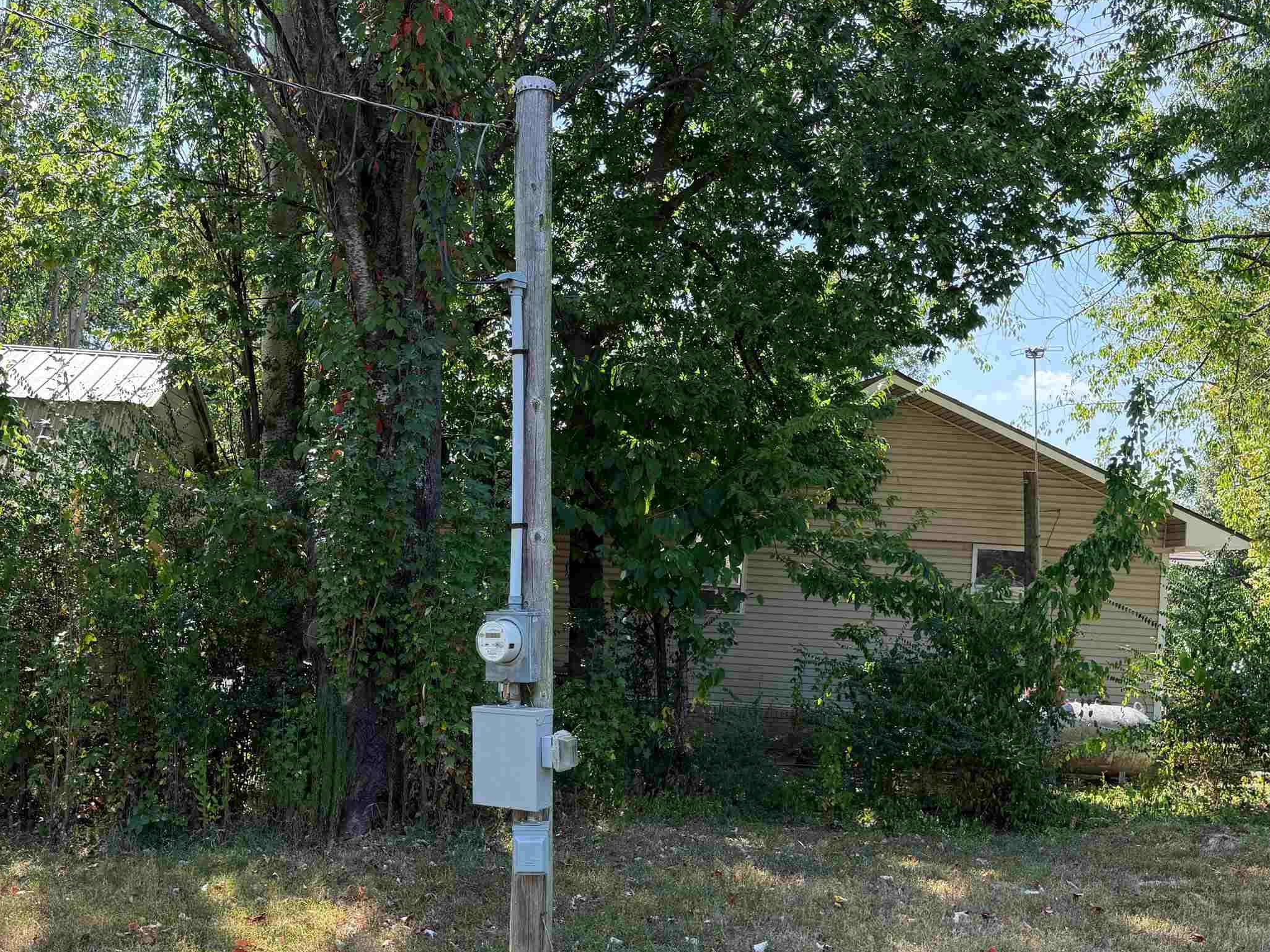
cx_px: 505
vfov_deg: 39.4
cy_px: 598
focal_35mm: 36
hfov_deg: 51.0
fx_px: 1321
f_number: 1.78
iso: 100
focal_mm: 6.76
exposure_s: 1/840
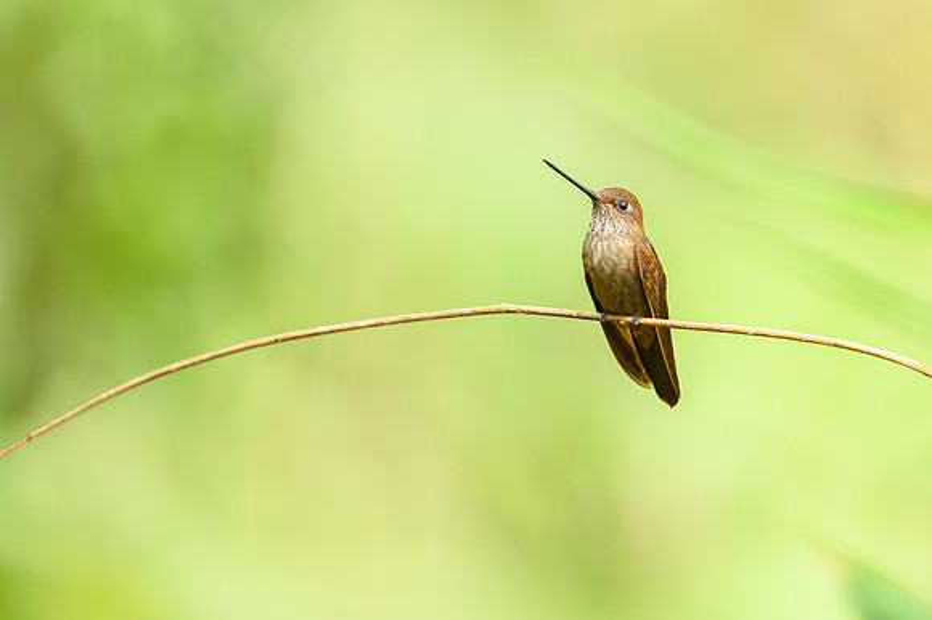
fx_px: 21929
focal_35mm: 848
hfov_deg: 2.4
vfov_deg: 1.6
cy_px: 255
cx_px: 634
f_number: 4
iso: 2000
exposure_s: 1/1000
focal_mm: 560
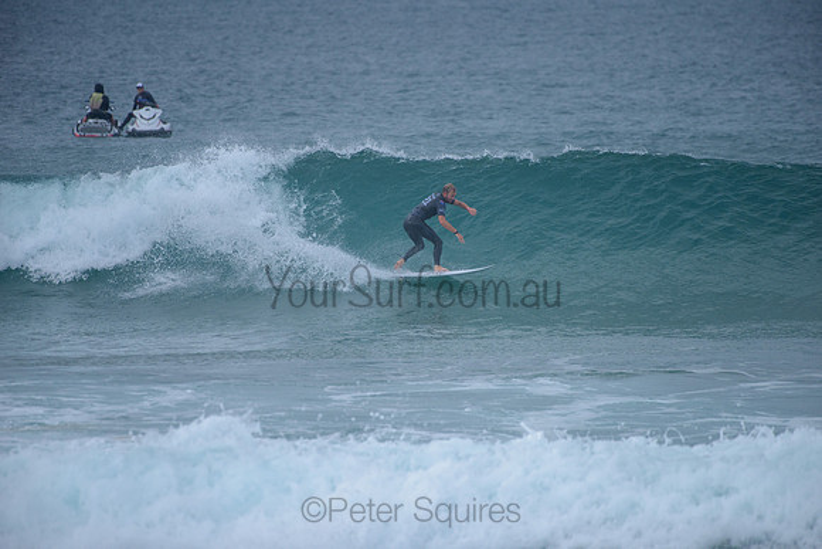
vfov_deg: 2.8
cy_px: 274
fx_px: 11419
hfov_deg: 4.1
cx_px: 411
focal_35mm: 500
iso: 450
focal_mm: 500
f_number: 5.6
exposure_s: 1/2000
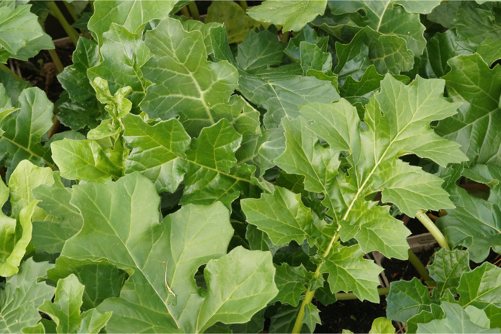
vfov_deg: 9.1
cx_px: 250
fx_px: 2087
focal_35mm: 150
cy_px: 167
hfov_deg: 13.7
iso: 1000
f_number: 13
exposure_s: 1/160
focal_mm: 100
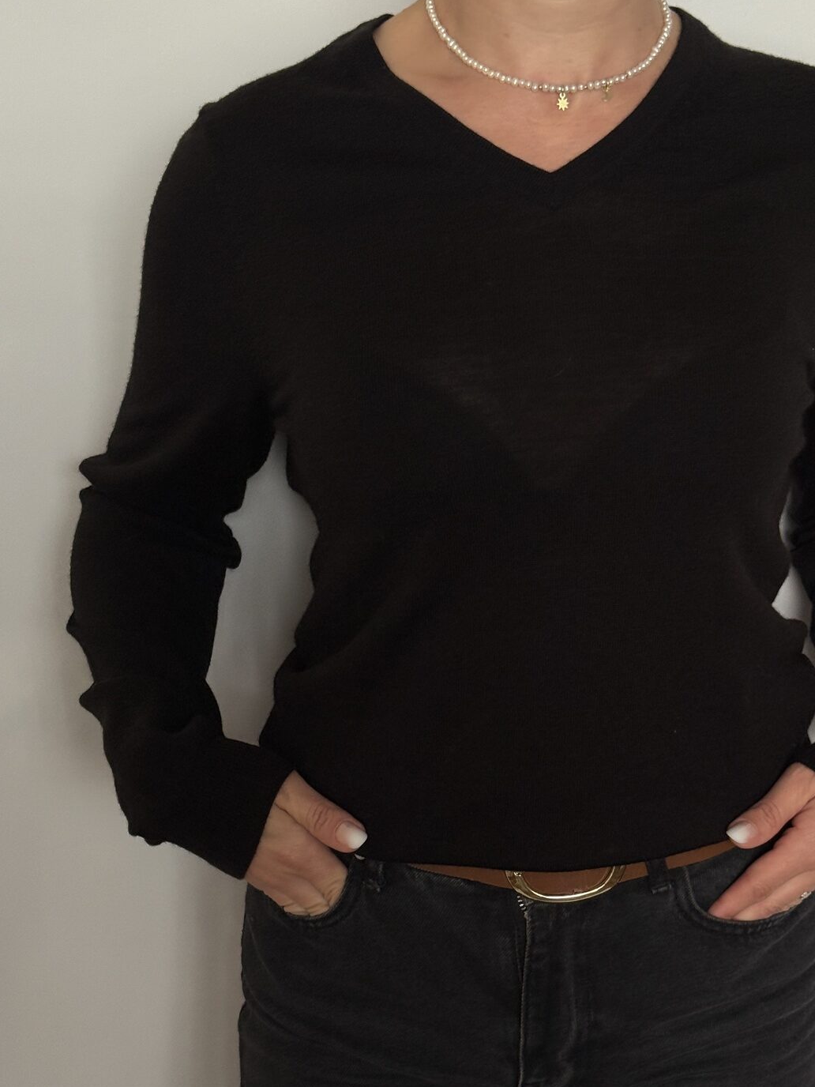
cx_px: 550
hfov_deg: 21.8
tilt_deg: -19.0
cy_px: 743
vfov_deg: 28.7
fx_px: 2103
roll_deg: +0.7
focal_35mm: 67
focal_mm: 6.76
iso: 80
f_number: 1.78
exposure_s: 1/121
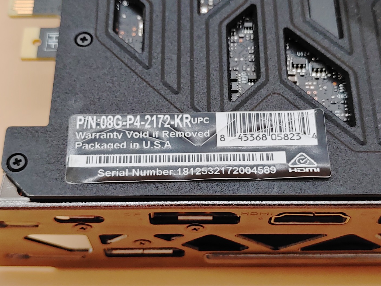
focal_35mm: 55
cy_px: 143
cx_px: 190
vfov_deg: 26.6
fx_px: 605
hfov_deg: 34.9
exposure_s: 1/120
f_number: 1.8
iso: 50
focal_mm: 4.36
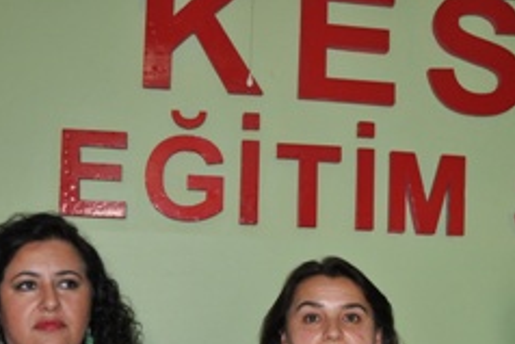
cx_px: 307
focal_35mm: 62
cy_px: 316
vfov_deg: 21.4
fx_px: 887
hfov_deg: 32.3
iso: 800
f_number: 3.5
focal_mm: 22
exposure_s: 1/60
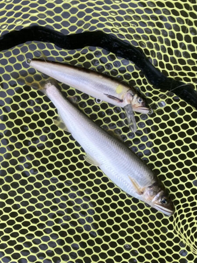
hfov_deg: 49.7
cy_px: 132
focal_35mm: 28
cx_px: 98
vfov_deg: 63.4
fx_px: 212
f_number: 1.8
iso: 25
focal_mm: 3.99
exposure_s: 1/121
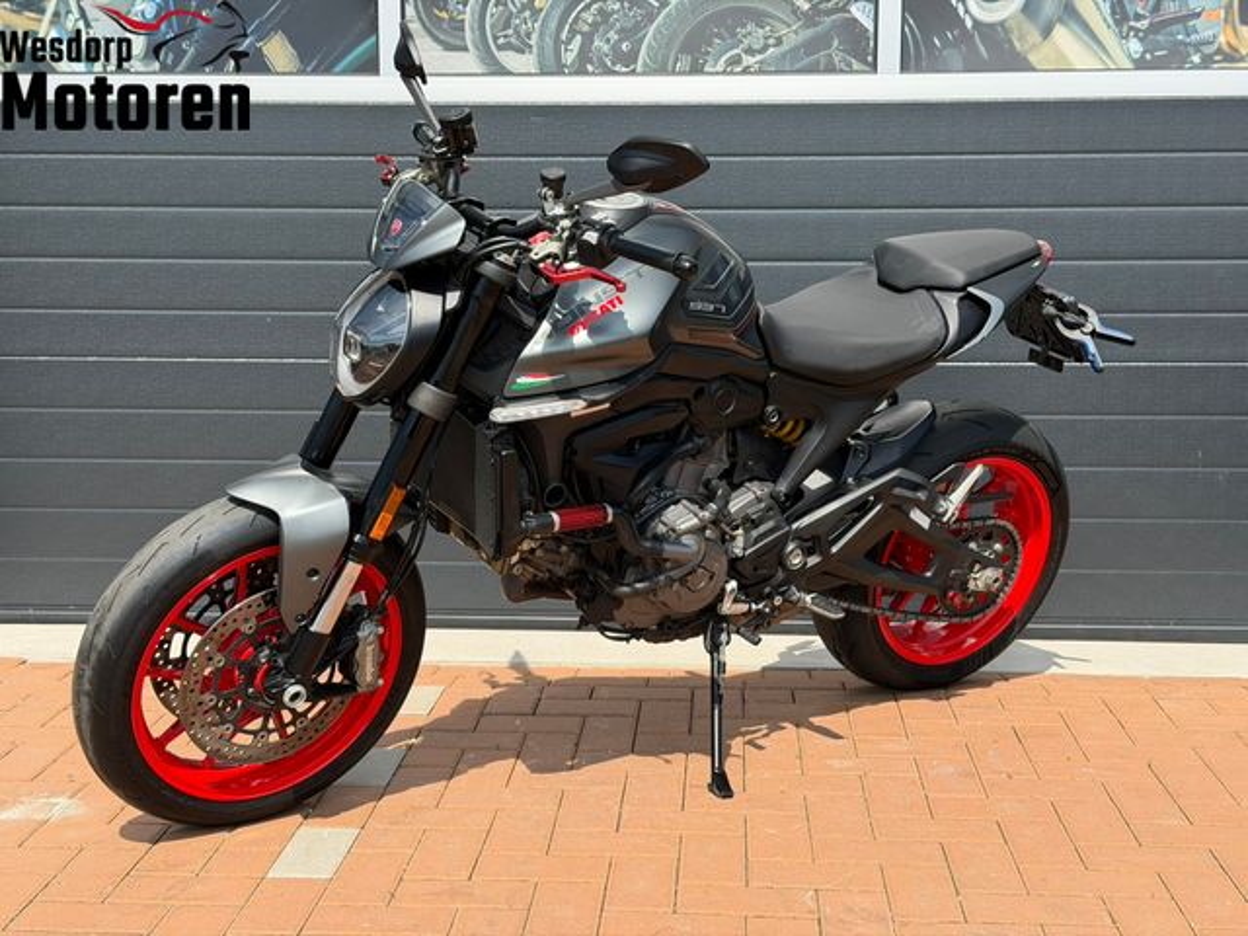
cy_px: 468
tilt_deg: -5.0
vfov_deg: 30.3
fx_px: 1731
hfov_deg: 39.7
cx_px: 624
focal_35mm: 48
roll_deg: -0.1
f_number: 1.78
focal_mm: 6.76
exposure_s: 1/3378
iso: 100
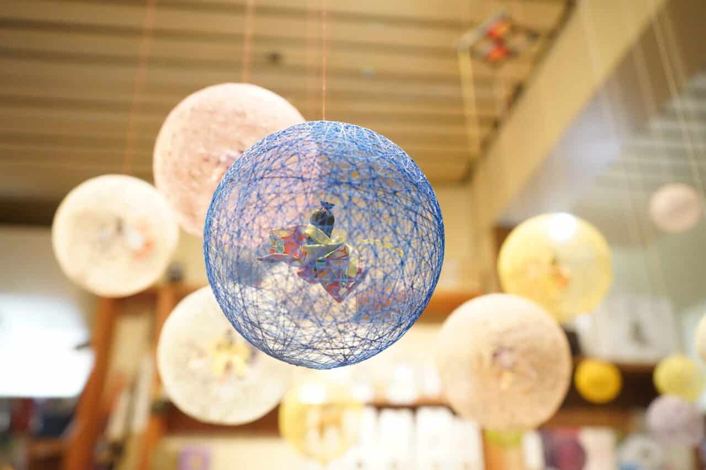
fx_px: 588
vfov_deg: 43.6
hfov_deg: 61.9
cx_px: 353
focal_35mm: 30
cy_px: 235
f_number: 4.5
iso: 10000
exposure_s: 1/100
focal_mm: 30
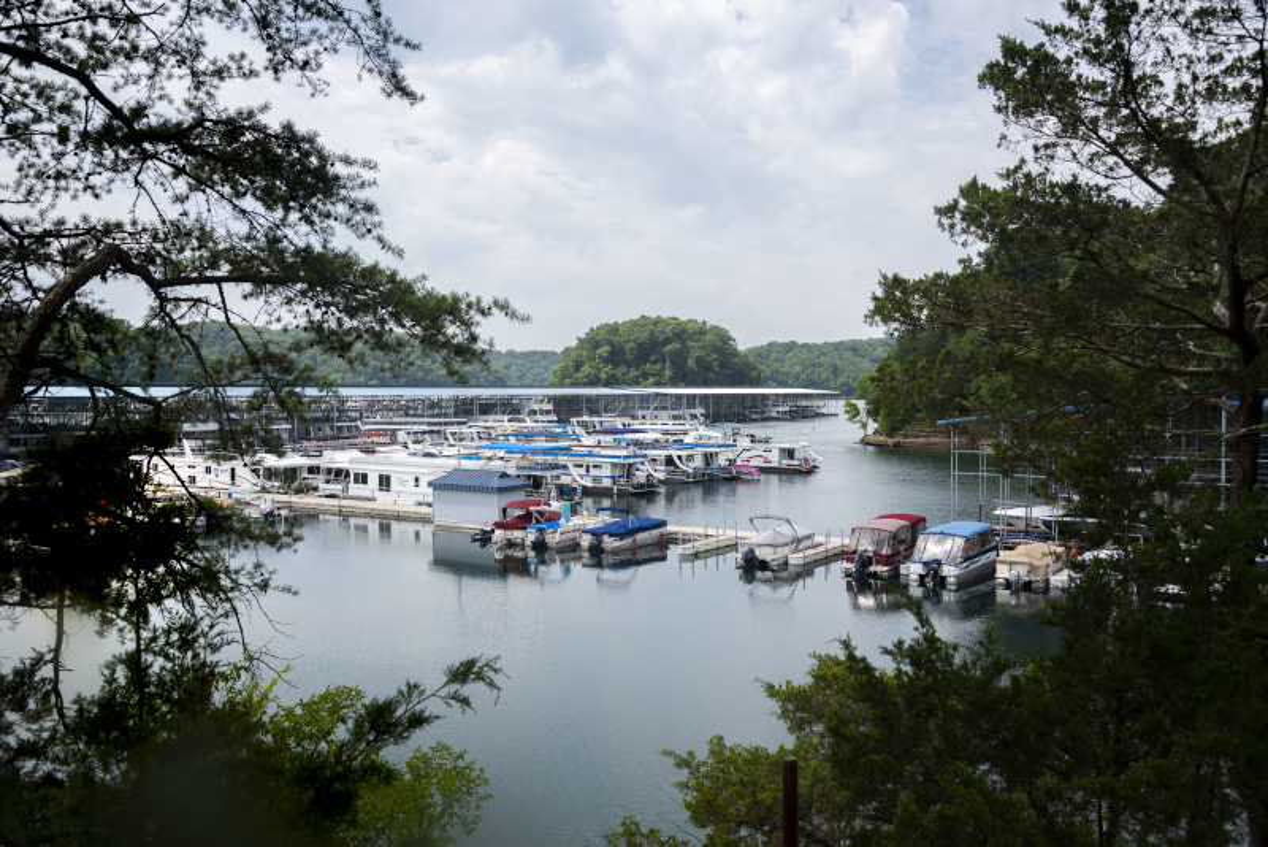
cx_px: 634
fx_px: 1127
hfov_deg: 58.7
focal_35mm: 32
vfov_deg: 41.1
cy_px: 424
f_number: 8
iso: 100
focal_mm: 32
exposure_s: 1/250
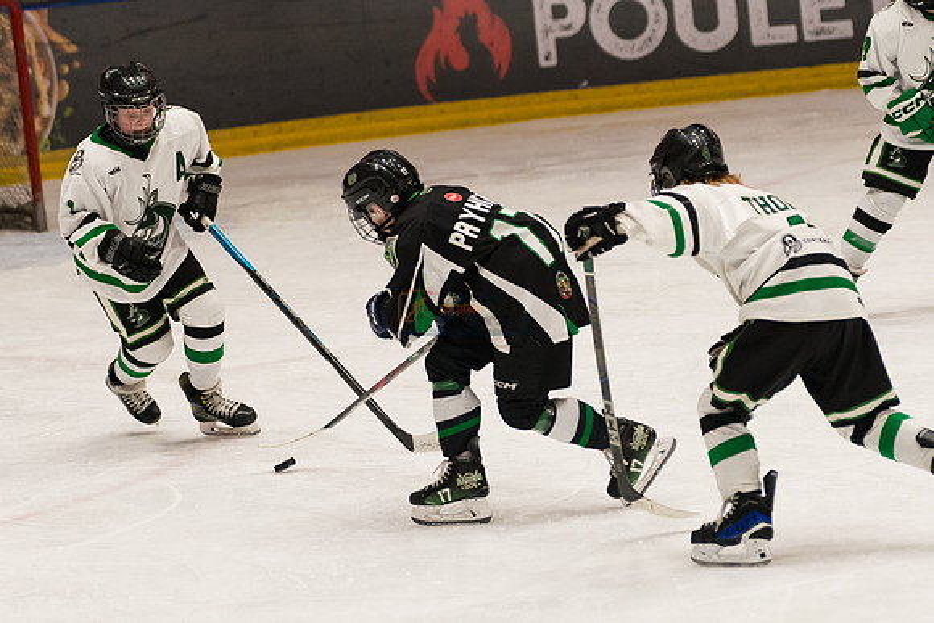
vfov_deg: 6.6
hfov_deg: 9.8
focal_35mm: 209
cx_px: 430
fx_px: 5435
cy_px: 207
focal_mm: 105
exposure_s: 1/1000
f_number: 2.8
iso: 2000
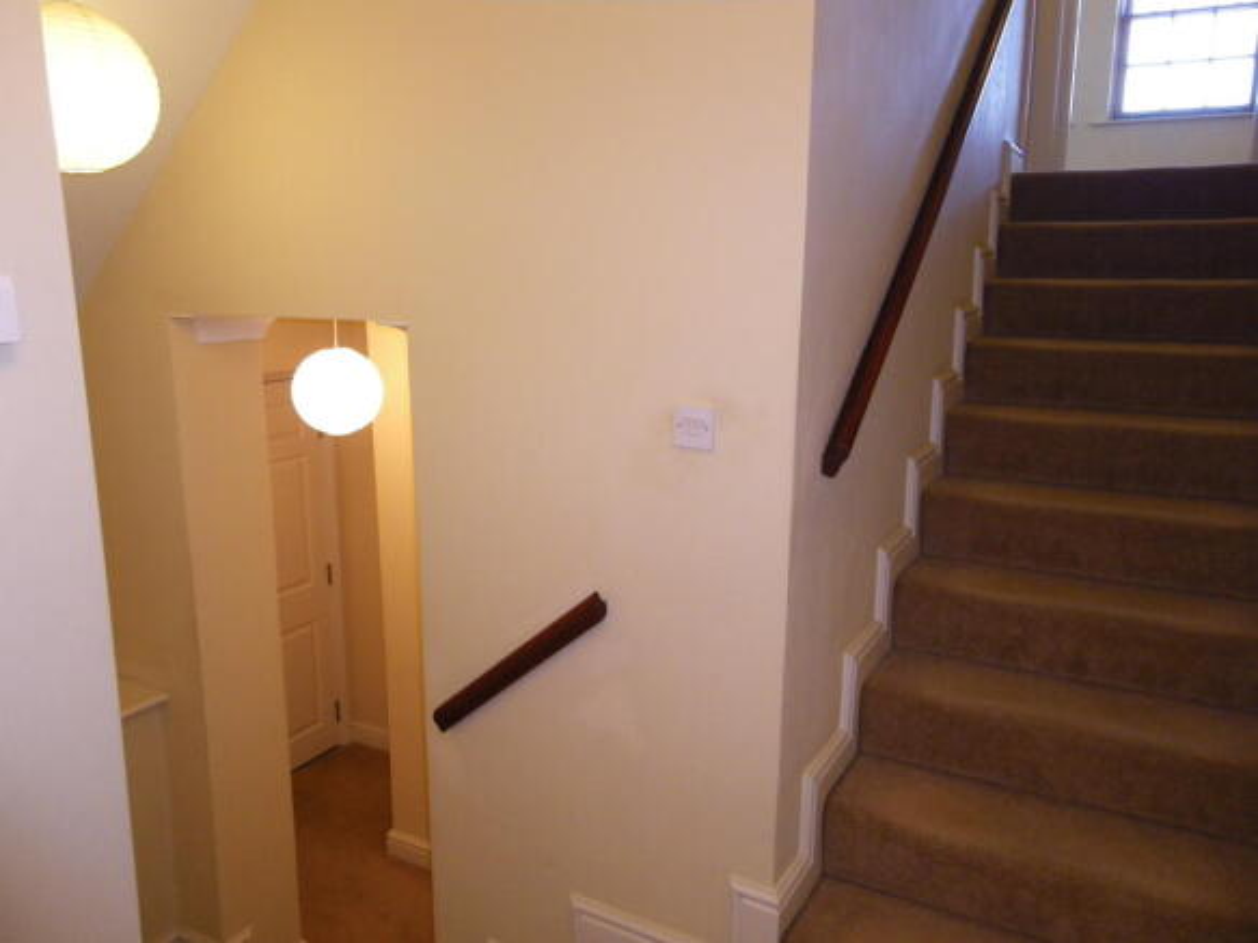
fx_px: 1017
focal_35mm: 28
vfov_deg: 49.7
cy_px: 472
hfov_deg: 63.5
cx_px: 629
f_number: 2.6
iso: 400
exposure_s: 1/60
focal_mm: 4.9
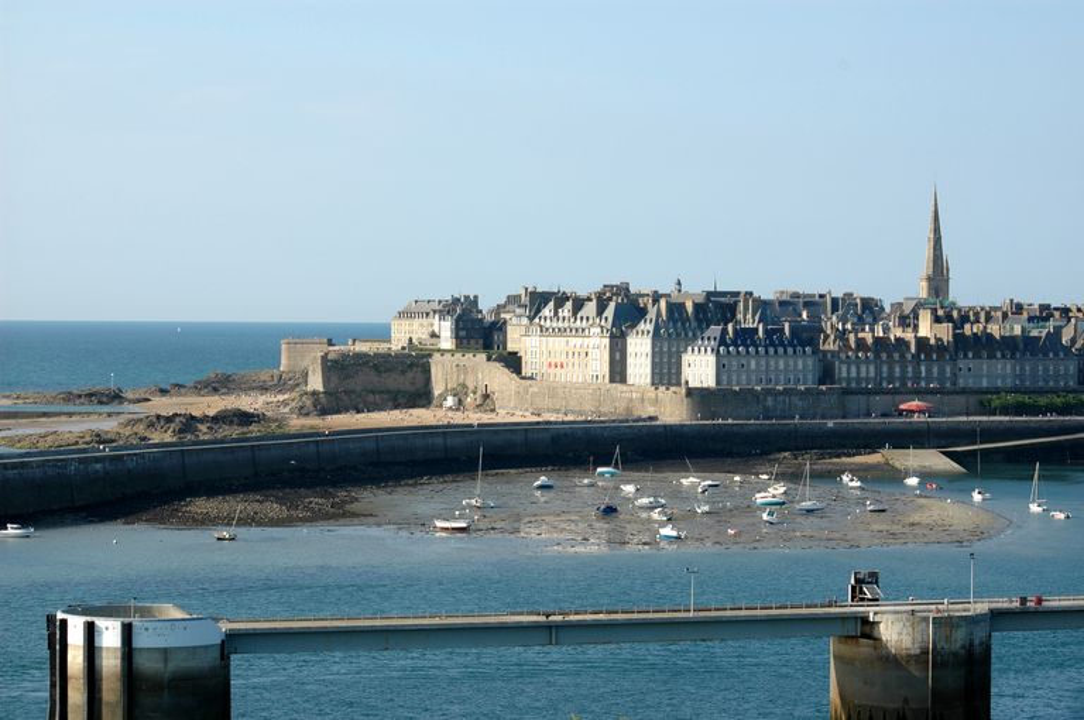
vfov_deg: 13.0
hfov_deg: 19.5
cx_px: 542
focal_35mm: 105
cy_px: 360
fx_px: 3158
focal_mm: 70
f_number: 9
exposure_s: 1/320
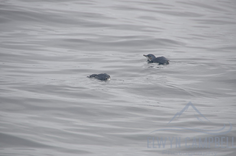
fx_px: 2453
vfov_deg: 3.6
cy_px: 78
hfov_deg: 5.5
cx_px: 118
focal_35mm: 375
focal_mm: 250
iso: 200
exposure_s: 1/640
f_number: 6.3
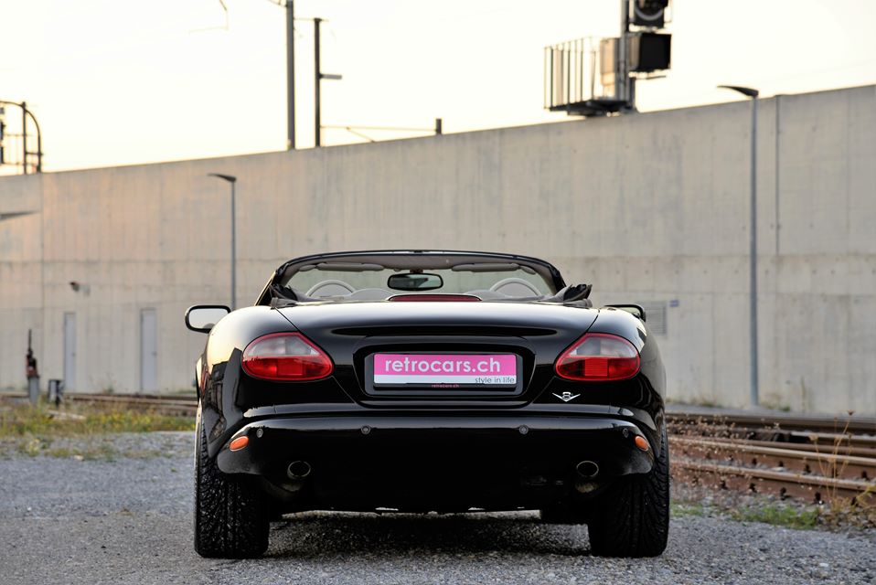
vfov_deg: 11.4
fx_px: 2922
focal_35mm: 120
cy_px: 292
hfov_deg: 17.1
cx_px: 438
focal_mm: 120
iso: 500
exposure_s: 1/50
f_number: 6.3
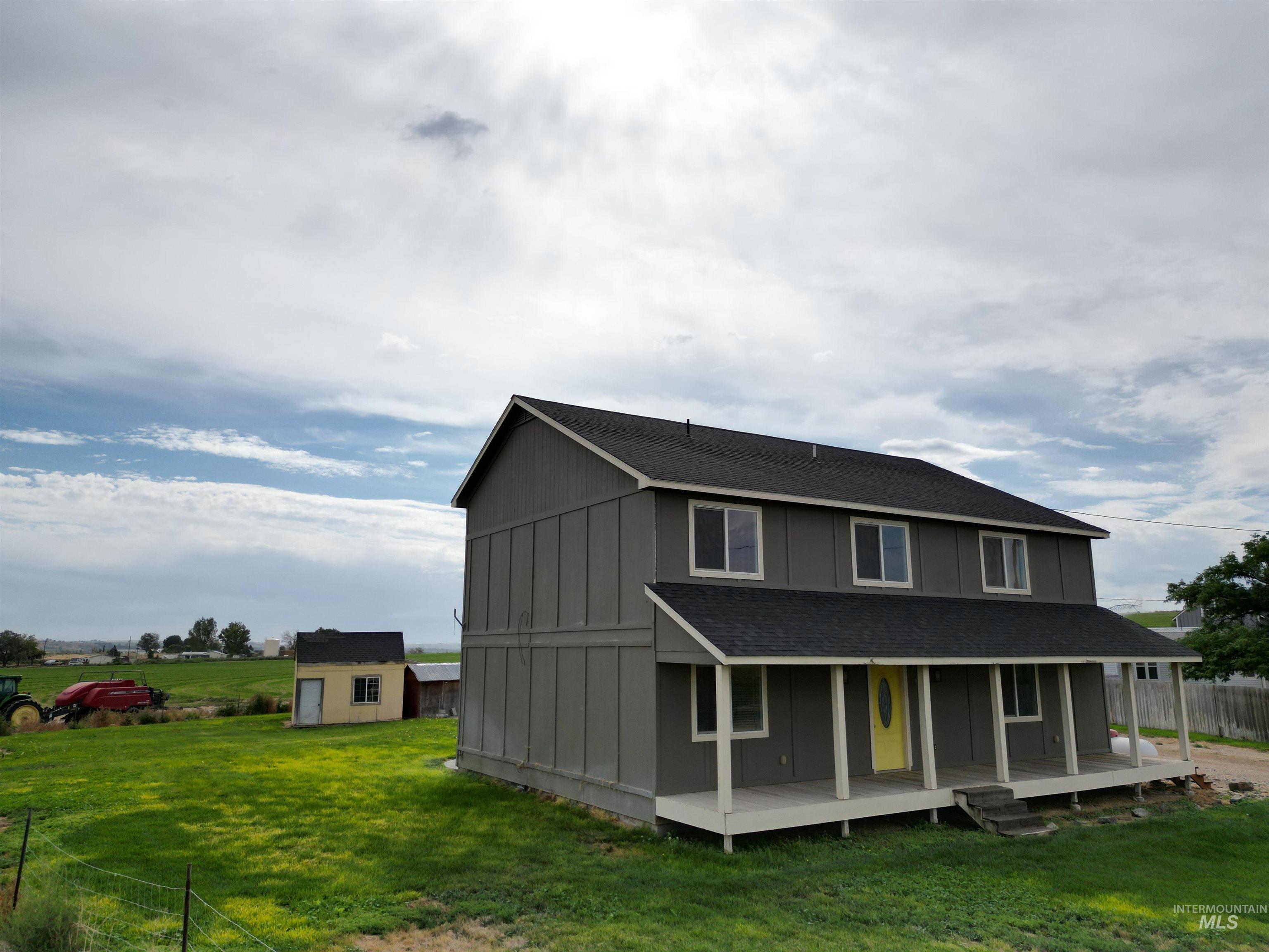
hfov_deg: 71.6
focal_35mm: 24
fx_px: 880
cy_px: 476
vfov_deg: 56.8
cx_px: 634
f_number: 1.7
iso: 110
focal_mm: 6.72
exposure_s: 1/8000
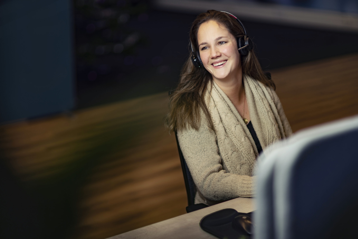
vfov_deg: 16.1
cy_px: 120
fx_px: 845
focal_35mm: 85
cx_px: 179
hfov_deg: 23.9
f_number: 1.3
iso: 125
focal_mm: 85
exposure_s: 1/400
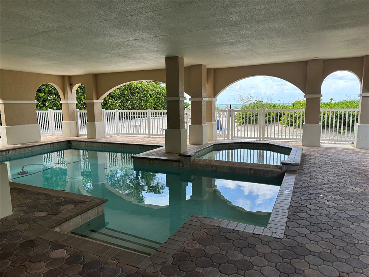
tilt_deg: -7.6
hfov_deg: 71.6
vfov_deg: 56.8
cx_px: 184
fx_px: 256
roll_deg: +0.6
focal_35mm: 24
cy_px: 138
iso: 80
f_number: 1.78
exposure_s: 1/611
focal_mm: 6.86
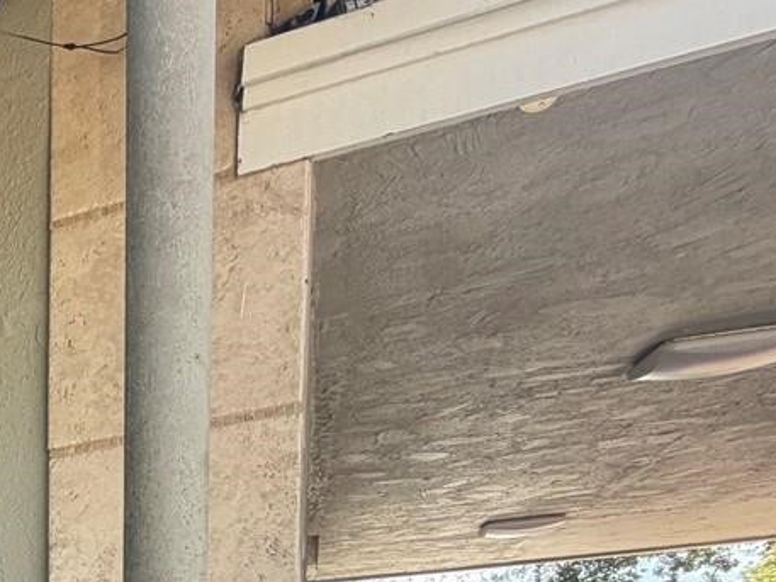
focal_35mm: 49
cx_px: -481
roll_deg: +3.8
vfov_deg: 23.5
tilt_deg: -3.7
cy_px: 882
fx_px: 1099
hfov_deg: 25.2
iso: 50
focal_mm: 2.22
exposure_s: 1/290
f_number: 2.2
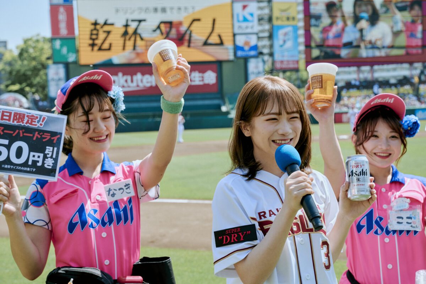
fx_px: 828
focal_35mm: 70
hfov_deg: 28.8
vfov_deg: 19.5
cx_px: 213
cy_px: 142
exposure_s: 1/500
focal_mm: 70
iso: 400
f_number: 8
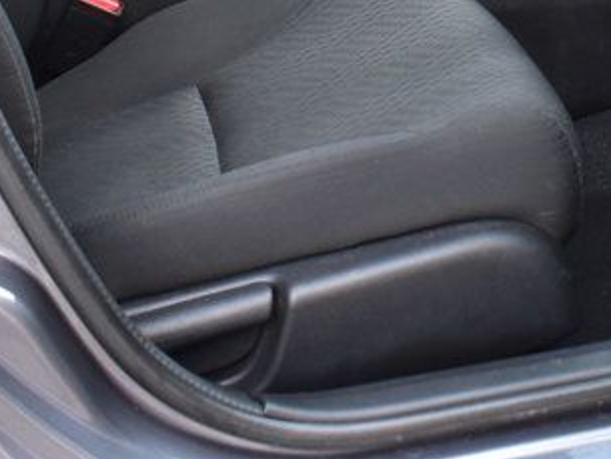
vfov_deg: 13.8
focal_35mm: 102
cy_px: -214
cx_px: 667
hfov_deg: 18.6
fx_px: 1794
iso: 400
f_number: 7.1
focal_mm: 21
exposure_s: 1/25
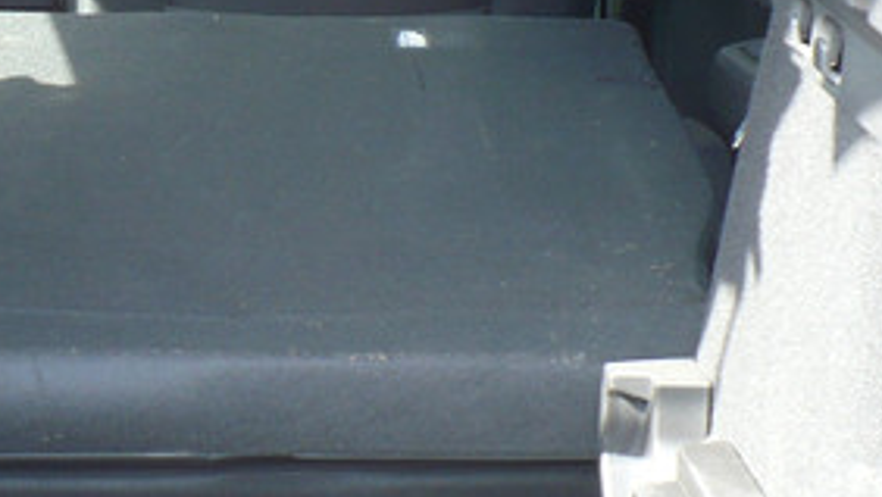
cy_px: 106
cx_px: -25
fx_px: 2831
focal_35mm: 121
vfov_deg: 10.0
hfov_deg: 17.3
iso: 100
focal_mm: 6.1
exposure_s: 1/50
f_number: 2.8
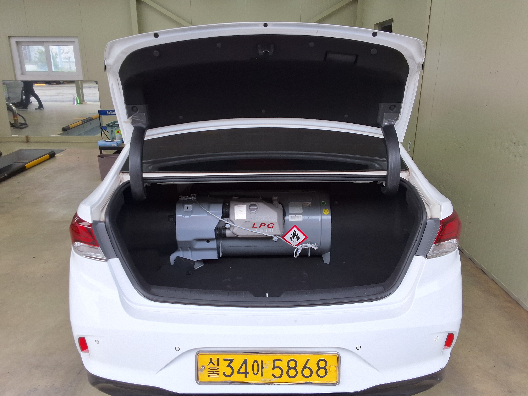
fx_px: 427
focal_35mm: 28
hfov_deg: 63.4
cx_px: 264
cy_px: 198
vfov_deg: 49.7
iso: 32
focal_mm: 2.91
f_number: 1.9
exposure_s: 1/295
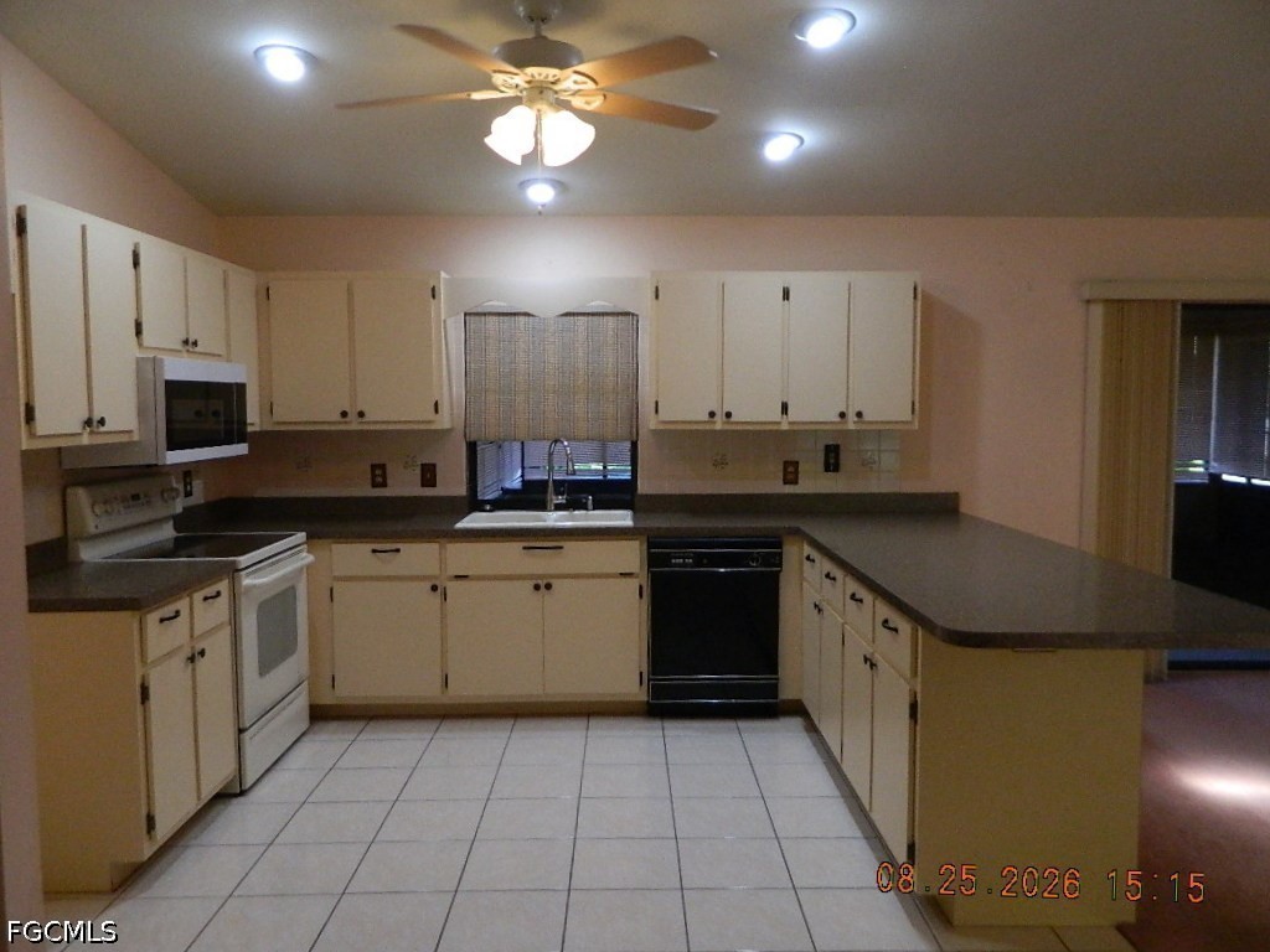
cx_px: 635
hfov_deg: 69.4
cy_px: 476
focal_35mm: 25
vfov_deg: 54.9
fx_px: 917
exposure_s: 1/100
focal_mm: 4.5
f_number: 3.1
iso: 400
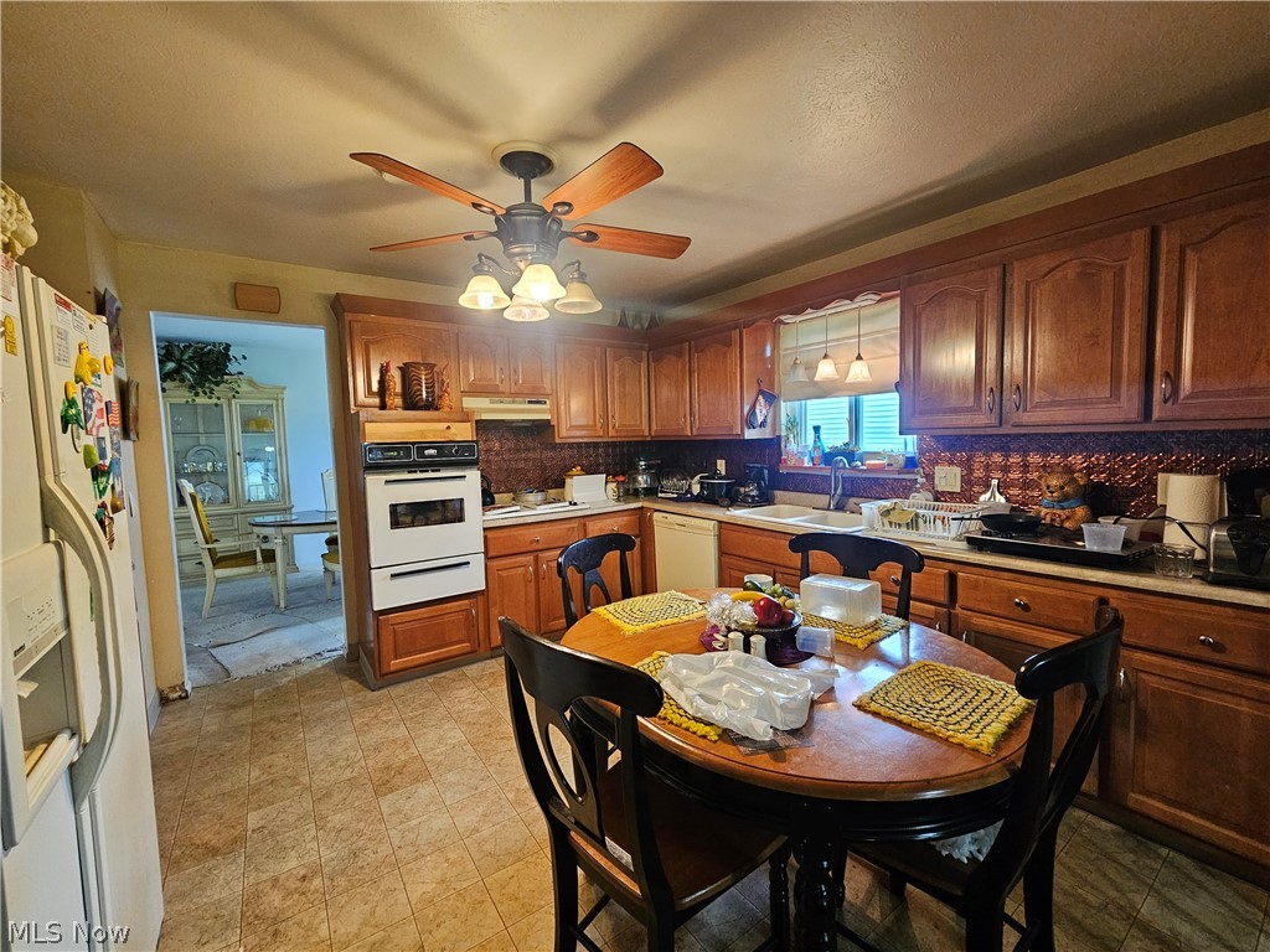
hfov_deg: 106.2
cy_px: 476
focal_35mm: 13
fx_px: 477
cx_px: 635
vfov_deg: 89.9
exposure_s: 1/60
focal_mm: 2.2
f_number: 2.2
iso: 320
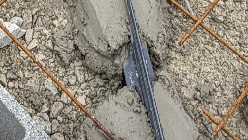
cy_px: -361
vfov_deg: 8.1
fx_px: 730
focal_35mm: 111
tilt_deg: -27.8
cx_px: -33
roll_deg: +3.7
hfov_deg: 18.5
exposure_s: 1/241
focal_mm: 2.22
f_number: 2.2
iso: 40
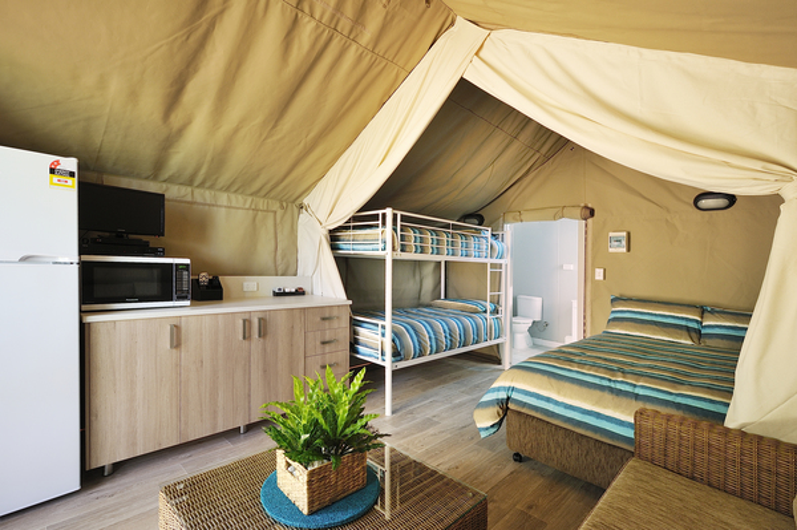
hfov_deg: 96.8
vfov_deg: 73.6
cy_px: 265
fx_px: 354
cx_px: 398
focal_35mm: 16
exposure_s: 1/1.6
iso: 400
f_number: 14
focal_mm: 16
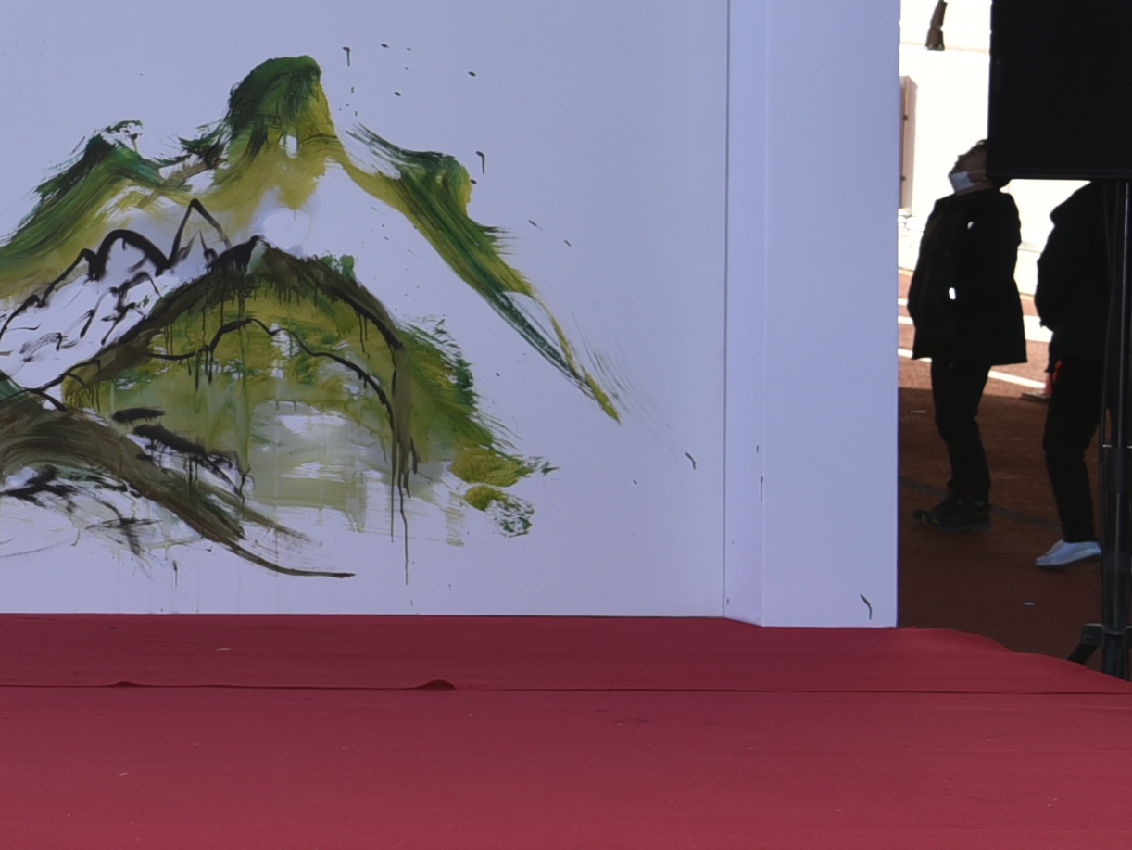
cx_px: -716
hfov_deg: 12.9
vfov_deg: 10.4
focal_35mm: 142
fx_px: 4645
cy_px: 211
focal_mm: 40
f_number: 7.1
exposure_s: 1/200
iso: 100
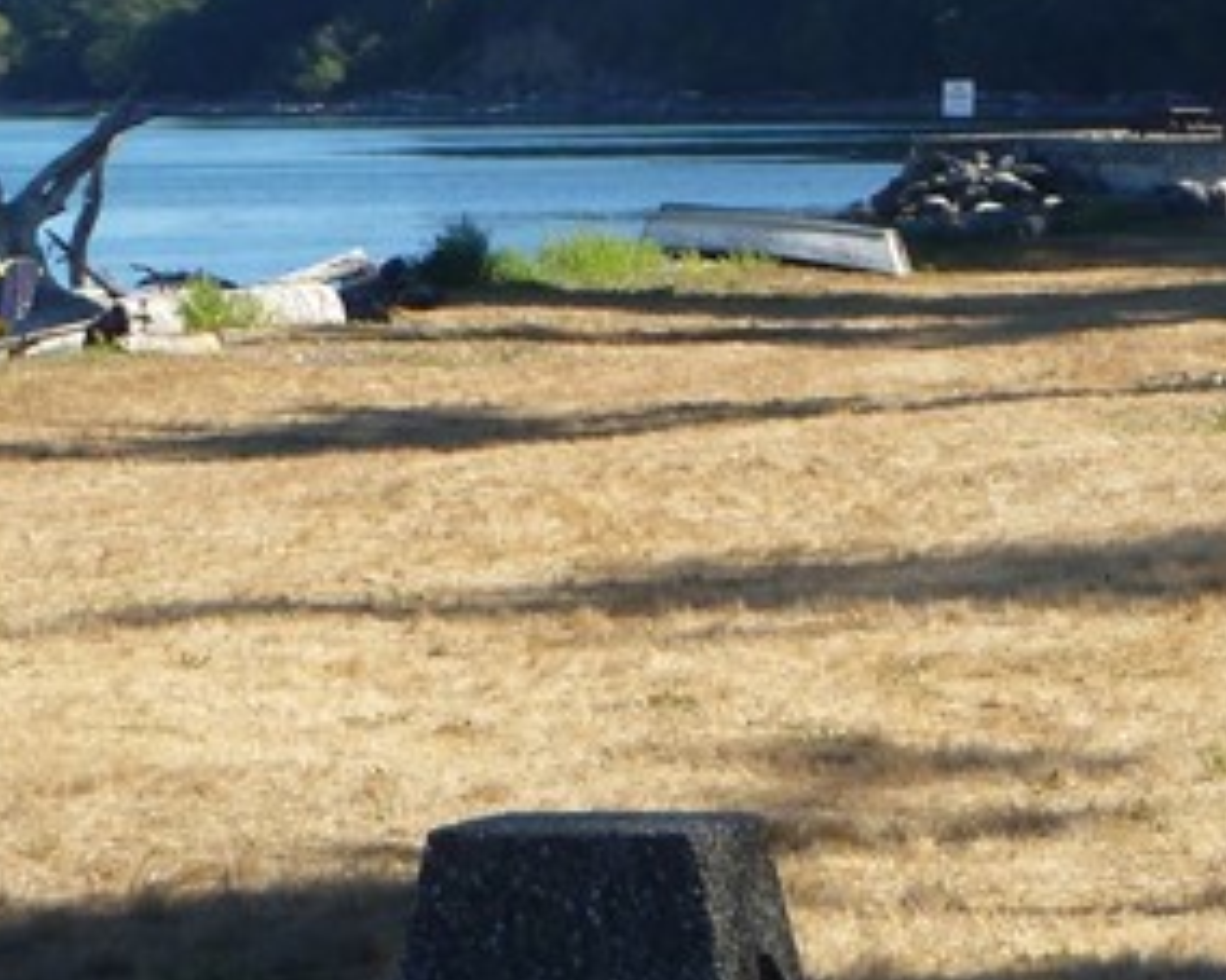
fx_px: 6892
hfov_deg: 10.1
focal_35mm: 190
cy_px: -47
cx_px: 989
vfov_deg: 8.1
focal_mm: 9.6
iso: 80
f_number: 4
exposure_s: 1/320
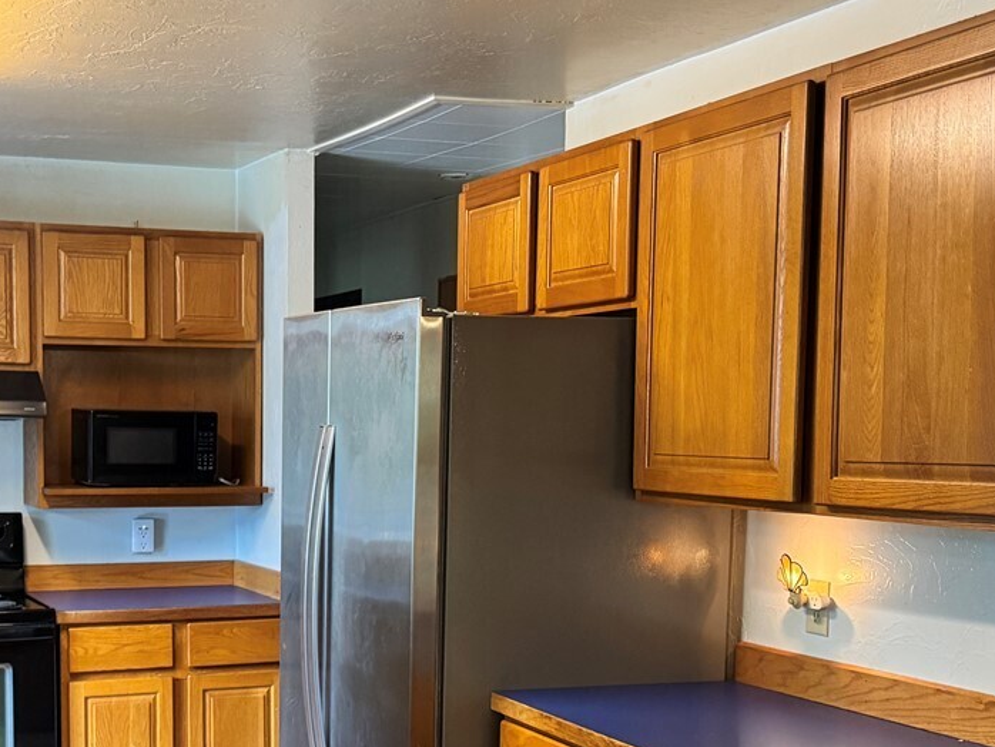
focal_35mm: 55
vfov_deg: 26.2
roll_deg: -0.2
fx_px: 1581
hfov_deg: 34.4
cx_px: 287
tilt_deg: -5.6
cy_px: 559
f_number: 1.78
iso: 640
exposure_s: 1/60
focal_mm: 6.76
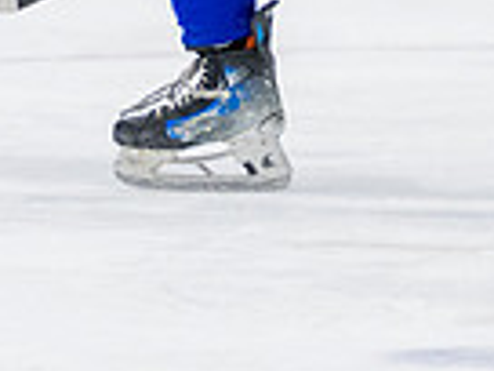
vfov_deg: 1.5
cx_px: 314
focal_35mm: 979
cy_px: -128
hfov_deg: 2.0
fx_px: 13971
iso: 1600
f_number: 3.2
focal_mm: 160
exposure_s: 1/800
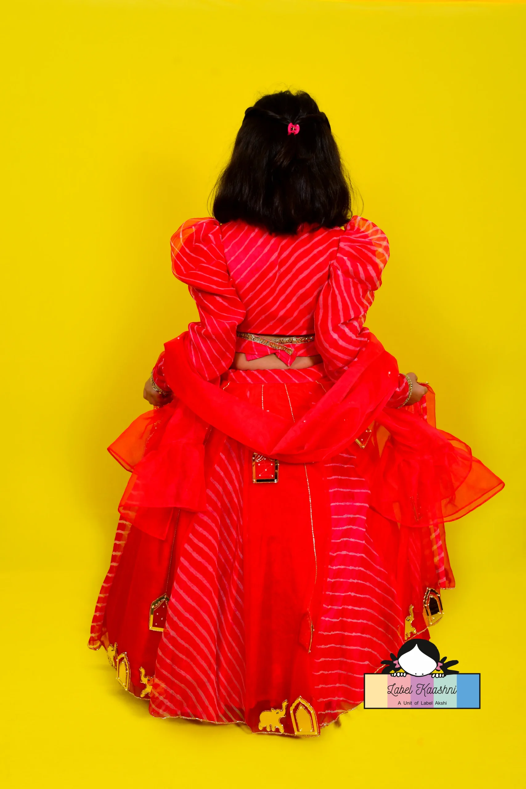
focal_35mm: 45
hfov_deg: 29.9
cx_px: 263
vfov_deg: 43.6
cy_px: 394
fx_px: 986
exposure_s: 1/200
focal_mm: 30
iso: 160
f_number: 9
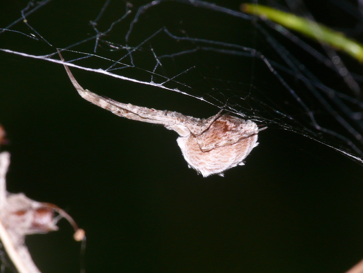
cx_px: 182
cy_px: 136
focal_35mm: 277
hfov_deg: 7.1
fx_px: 2905
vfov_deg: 5.4
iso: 200
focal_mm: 58.5
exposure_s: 1/200
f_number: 11
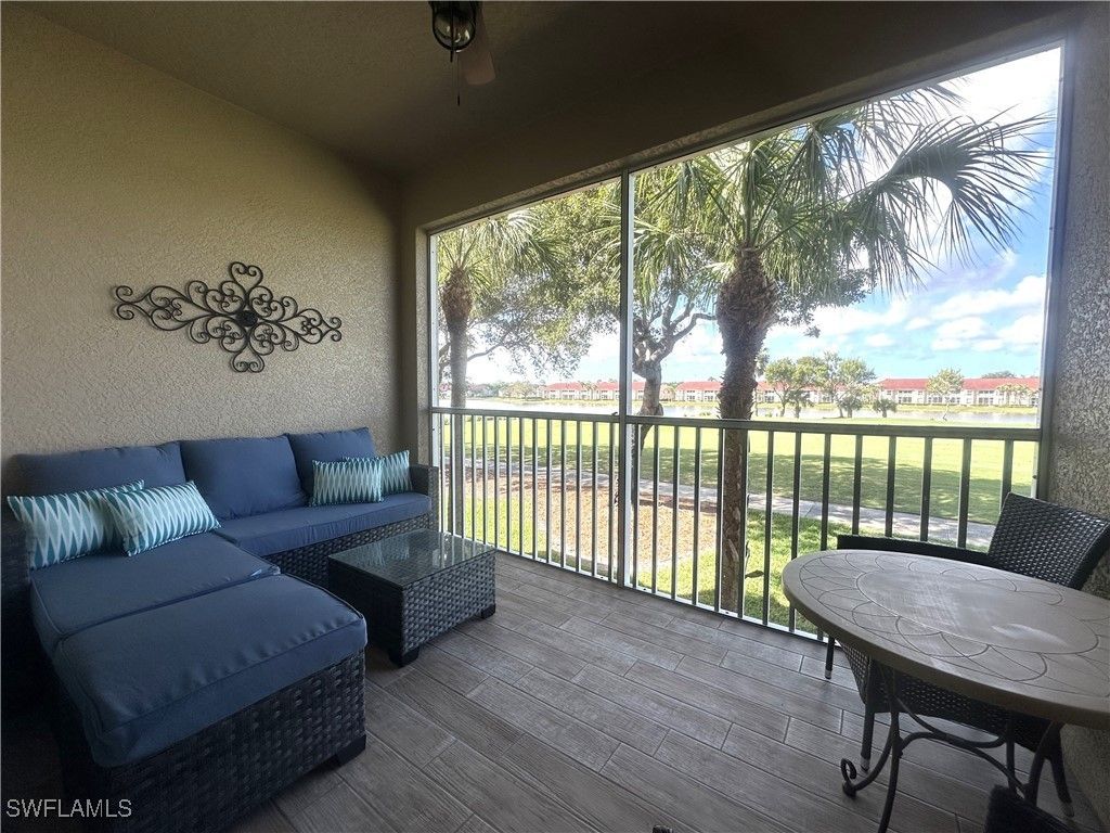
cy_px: 416
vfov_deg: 85.7
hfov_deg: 102.1
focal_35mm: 14
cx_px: 555
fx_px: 449
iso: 40
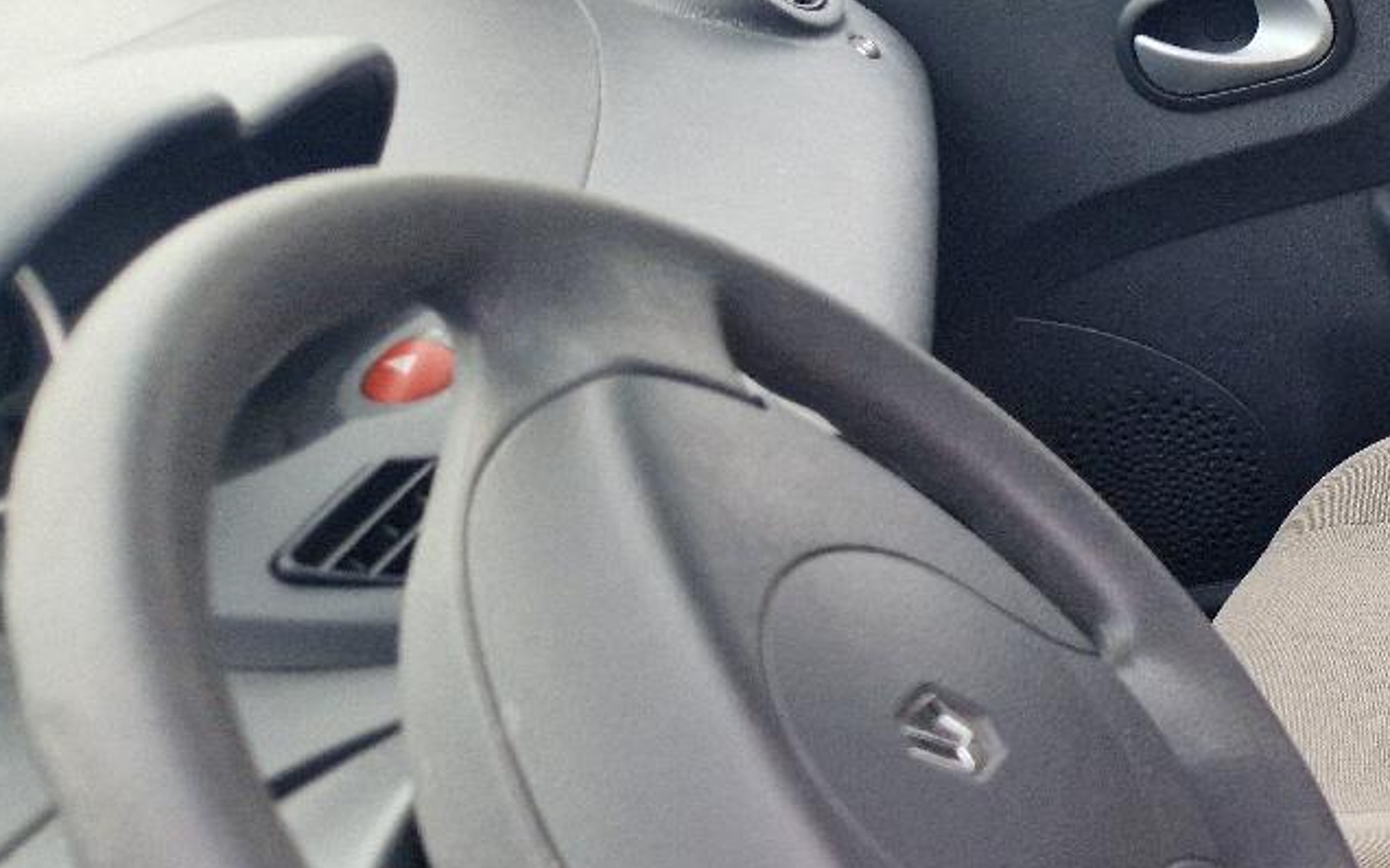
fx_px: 2613
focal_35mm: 69
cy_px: 566
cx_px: 1958
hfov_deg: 24.6
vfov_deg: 18.8
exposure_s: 1/114
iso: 50
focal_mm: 5.4
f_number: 1.8
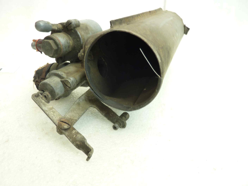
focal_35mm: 25
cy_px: 93
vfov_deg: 54.9
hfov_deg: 69.4
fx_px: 179
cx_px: 124
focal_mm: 4.1
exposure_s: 1/10
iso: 125
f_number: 3.3
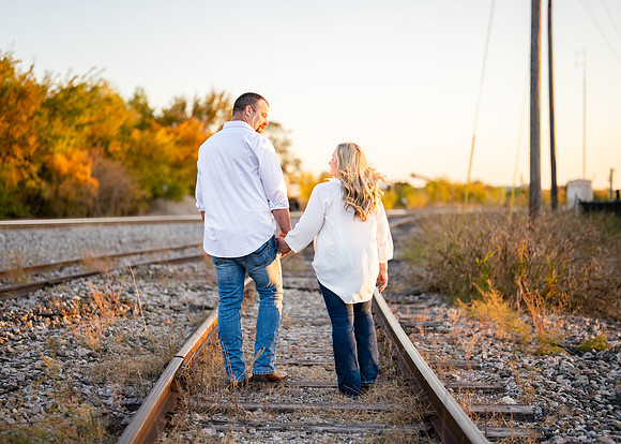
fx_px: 1026
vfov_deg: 24.4
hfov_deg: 33.7
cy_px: 239
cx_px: 292
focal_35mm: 58
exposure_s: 1/1600
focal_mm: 50
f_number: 1.2
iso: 160
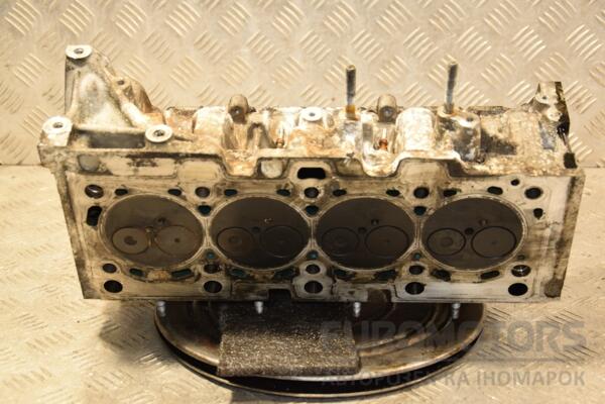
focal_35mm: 68
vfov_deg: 20.2
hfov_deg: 29.9
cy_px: 202
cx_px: 302
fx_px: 1134
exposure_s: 1/100
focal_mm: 45
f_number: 4.8
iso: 800
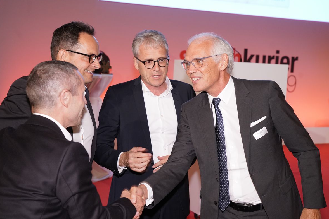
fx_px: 484
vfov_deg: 25.5
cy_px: 108
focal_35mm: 53
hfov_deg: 37.5
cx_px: 162
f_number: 5
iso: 2500
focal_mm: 52
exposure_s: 1/50
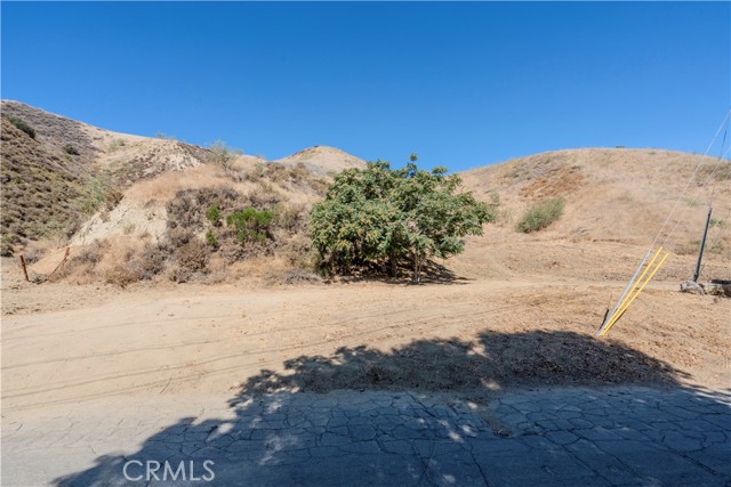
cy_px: 244
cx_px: 366
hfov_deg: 96.7
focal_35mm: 16
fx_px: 325
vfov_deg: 73.8
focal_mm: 16
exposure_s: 1/250
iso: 100
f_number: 9
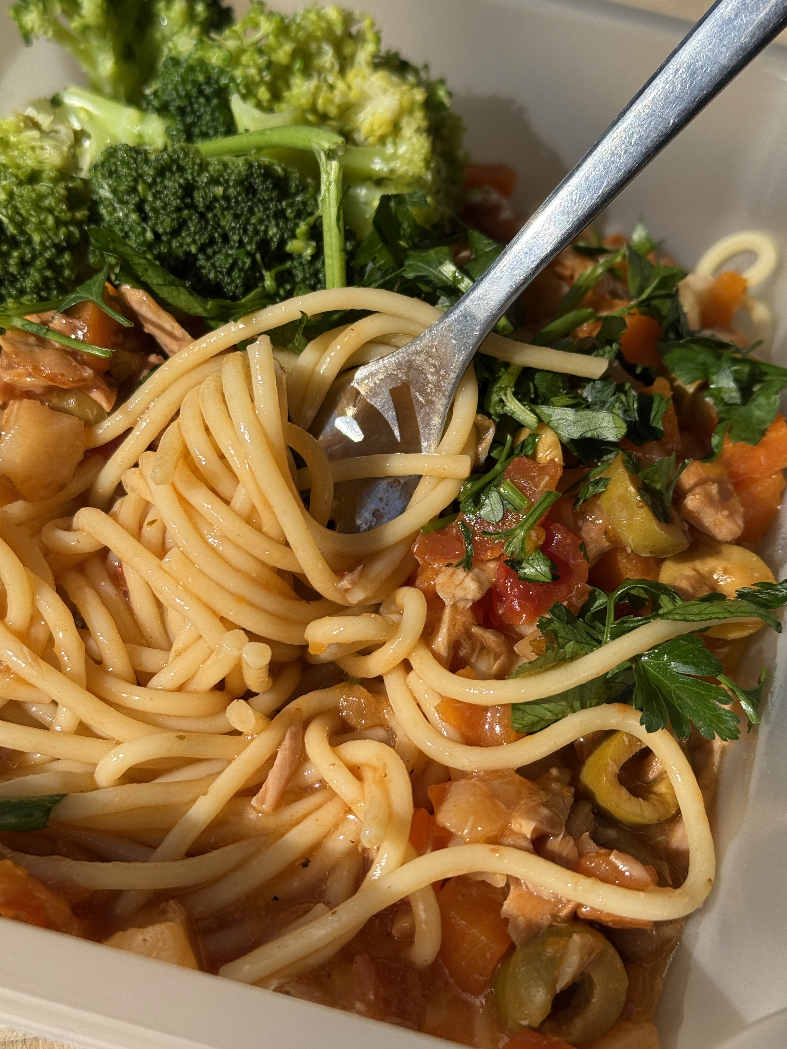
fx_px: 1455
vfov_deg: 39.7
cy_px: 524
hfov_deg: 30.3
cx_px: 394
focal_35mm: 48
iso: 80
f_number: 1.78
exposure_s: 1/7143
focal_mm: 6.76
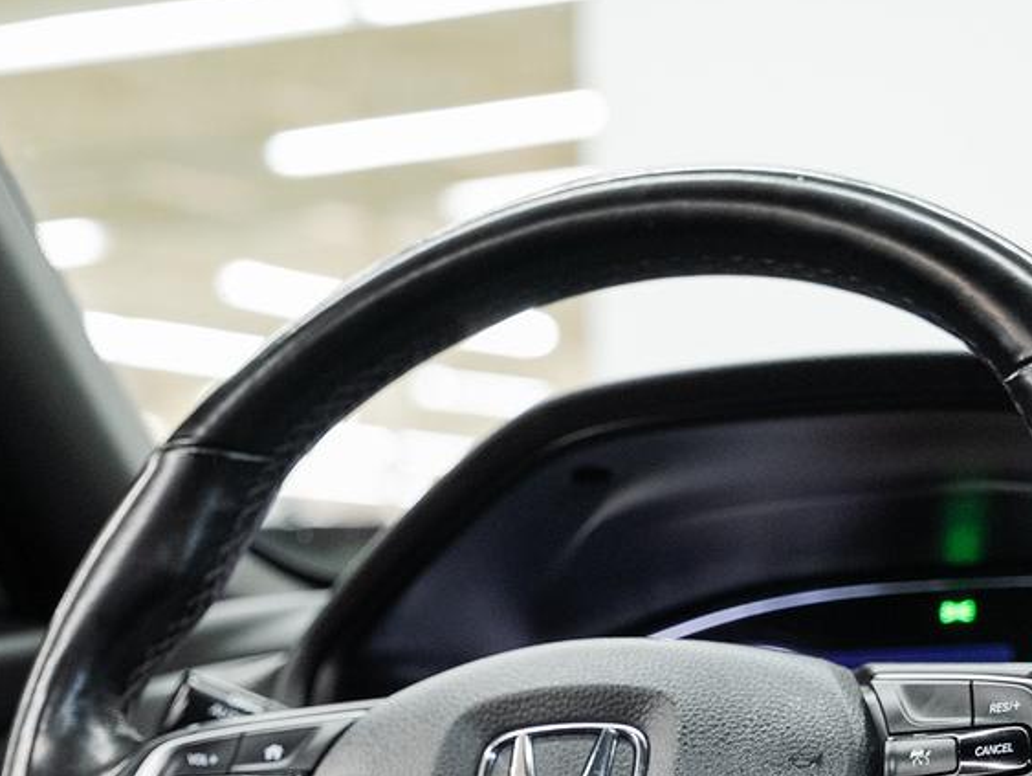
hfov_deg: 16.1
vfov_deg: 12.1
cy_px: 715
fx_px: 3639
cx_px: 460
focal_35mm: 122
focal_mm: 44.4
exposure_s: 1/40
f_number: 4
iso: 1000
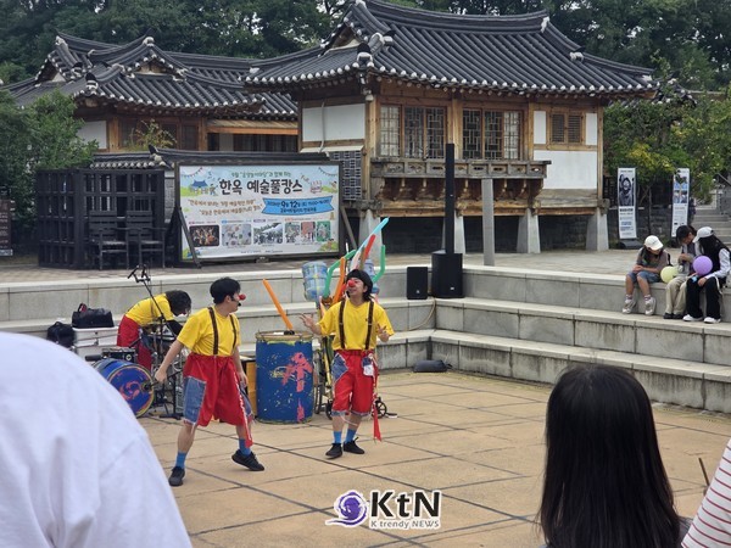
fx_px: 1457
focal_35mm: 69
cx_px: 366
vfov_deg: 21.3
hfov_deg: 28.2
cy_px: 274
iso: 25
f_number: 2.4
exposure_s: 1/358
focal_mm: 7
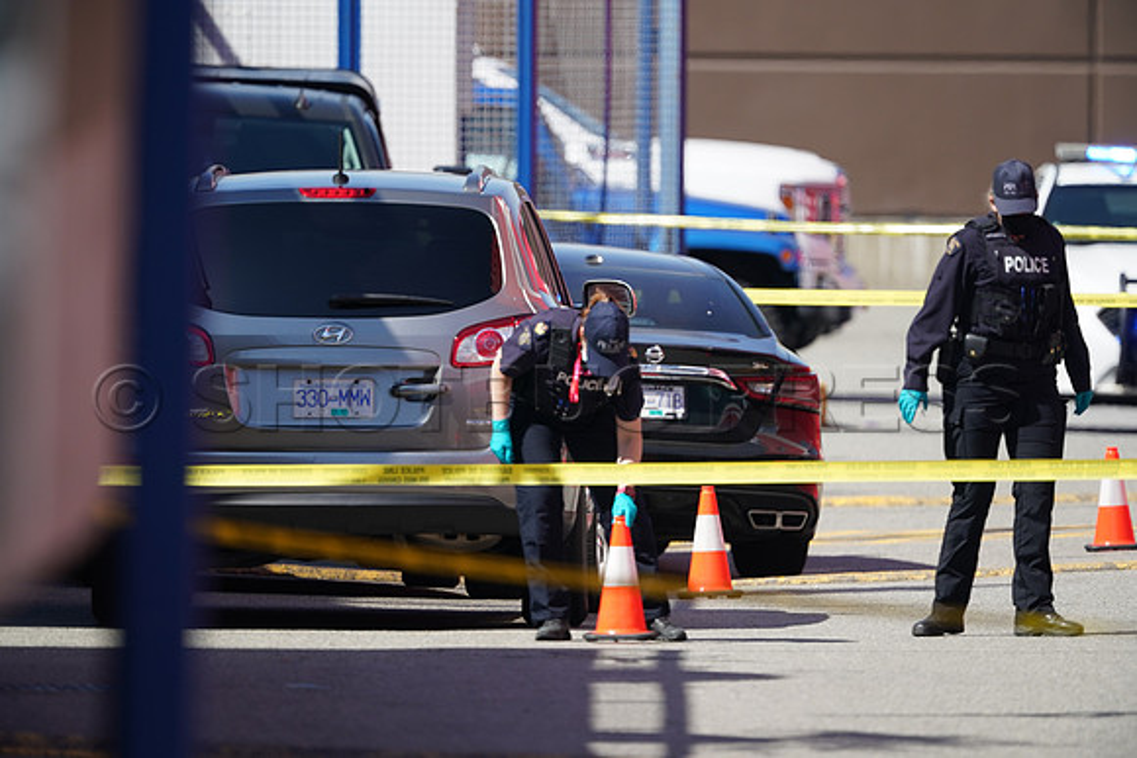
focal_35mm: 840
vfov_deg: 1.6
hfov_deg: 2.5
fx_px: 26535
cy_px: 379
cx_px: 568
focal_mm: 840
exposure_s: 1/1600
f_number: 5.6
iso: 640
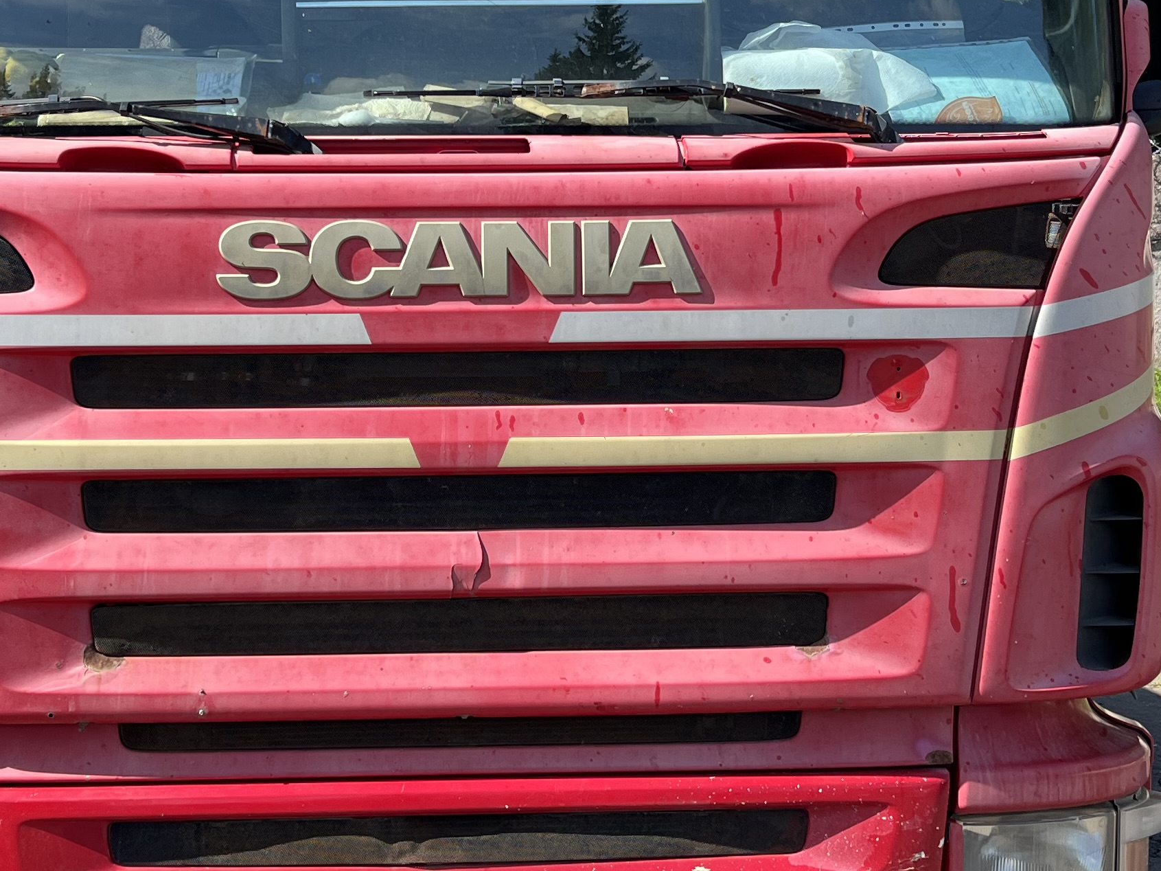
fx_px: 2079
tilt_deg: +0.0
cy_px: 360
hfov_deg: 31.1
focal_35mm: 62
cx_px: 483
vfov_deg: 23.6
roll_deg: -0.8
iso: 50
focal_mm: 5.7
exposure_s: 1/1597
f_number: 1.5
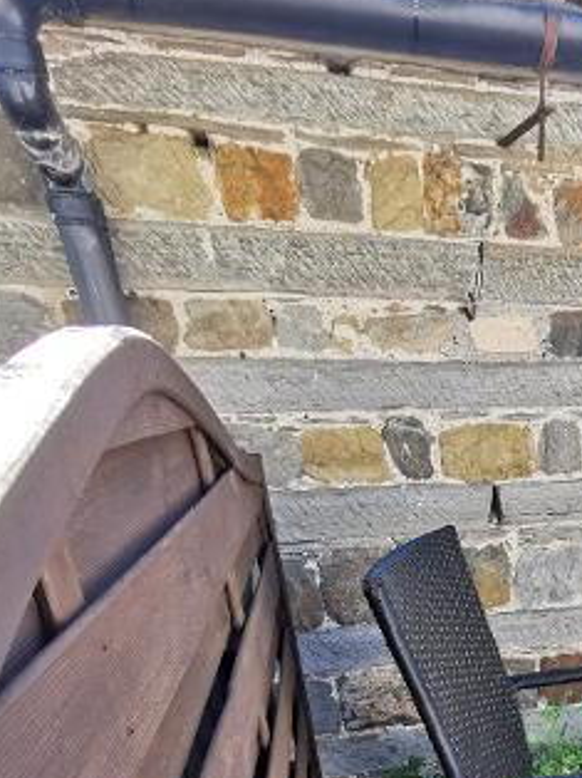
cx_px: 604
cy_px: 769
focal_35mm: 34
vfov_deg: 45.9
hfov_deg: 36.7
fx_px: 763
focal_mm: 2.35
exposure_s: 1/165
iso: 50
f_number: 2.2
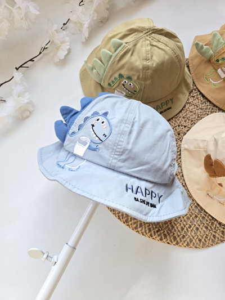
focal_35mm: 23
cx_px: 112
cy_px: 150
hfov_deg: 58.9
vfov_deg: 73.9
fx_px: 199
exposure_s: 1/180
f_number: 1.7
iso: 64
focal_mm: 6.3
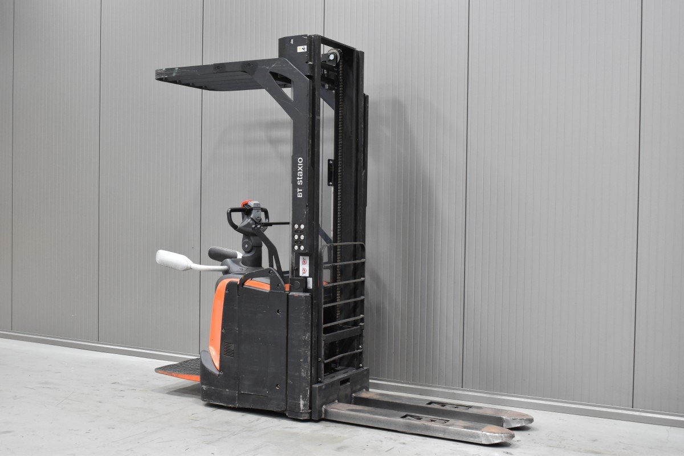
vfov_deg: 30.8
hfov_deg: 45.0
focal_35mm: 44
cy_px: 228
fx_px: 826
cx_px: 342
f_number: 5.6
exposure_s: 1/25
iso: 1250
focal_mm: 29
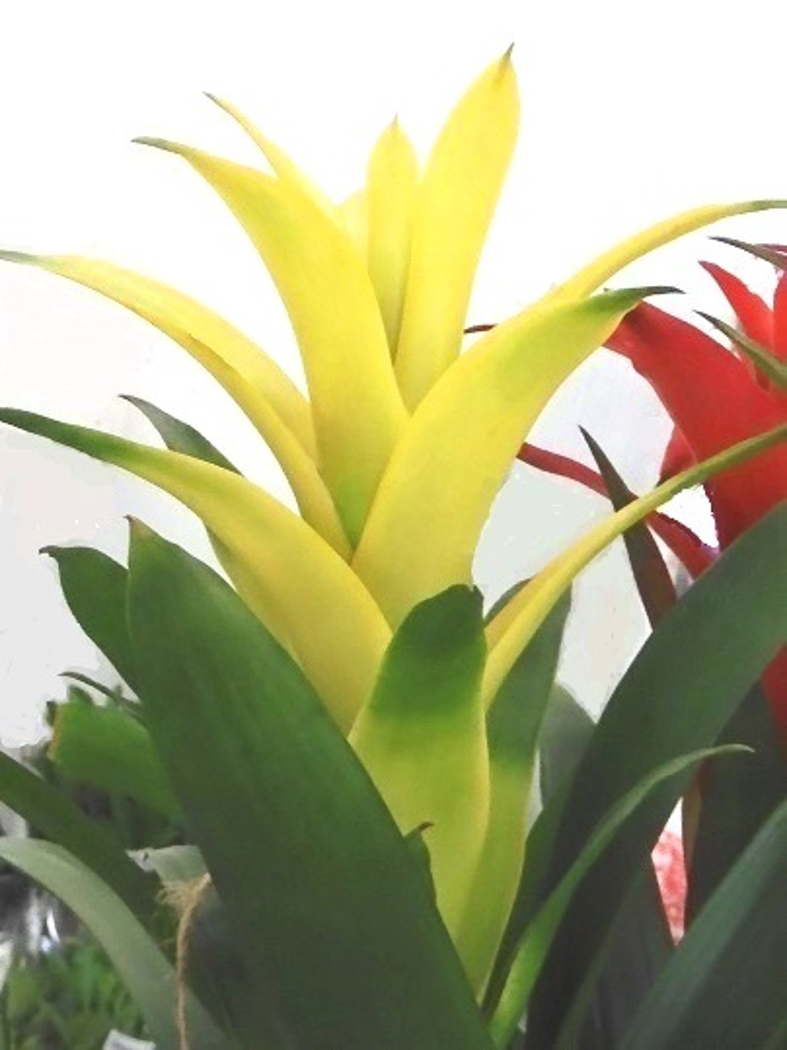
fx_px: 728
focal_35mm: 24
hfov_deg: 56.8
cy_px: 525
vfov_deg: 71.6
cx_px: 394
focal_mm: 4.3
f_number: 3.4
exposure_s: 1/30
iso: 160
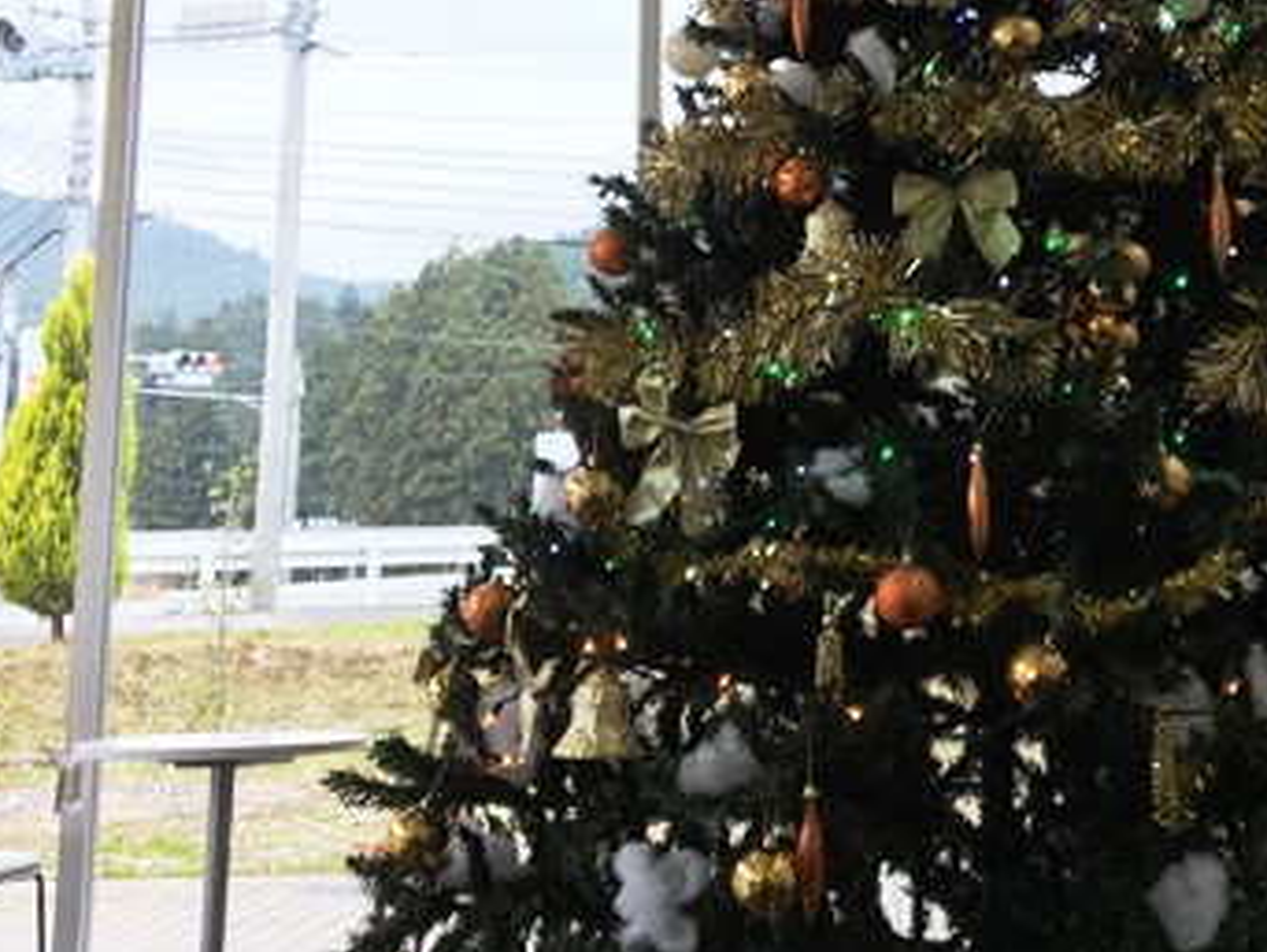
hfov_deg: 30.6
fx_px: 2234
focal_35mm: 61
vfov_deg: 23.8
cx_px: 1071
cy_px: 222
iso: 25
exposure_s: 1/60
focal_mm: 4.15
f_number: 2.2
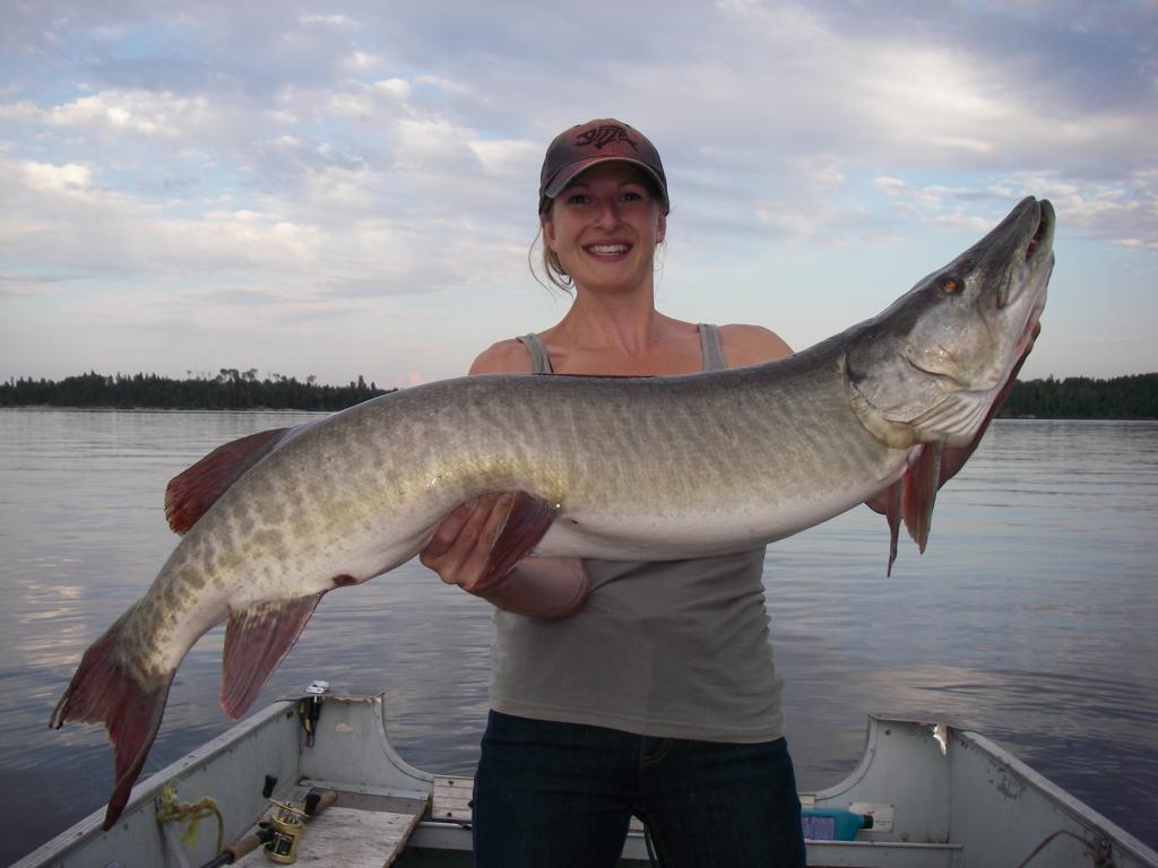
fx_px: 1271
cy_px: 434
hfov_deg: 49.0
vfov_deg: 37.7
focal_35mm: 38
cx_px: 579
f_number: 3.3
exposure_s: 1/200
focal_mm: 6.3
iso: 64
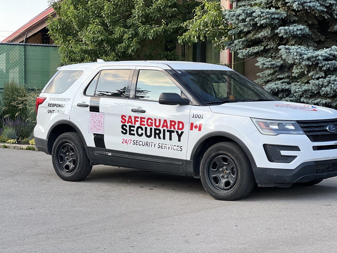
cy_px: 126
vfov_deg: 19.1
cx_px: 168
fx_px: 750
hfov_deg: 25.3
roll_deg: -0.5
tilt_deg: -0.7
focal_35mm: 77
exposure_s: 1/150
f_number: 2.8
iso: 20
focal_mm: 9
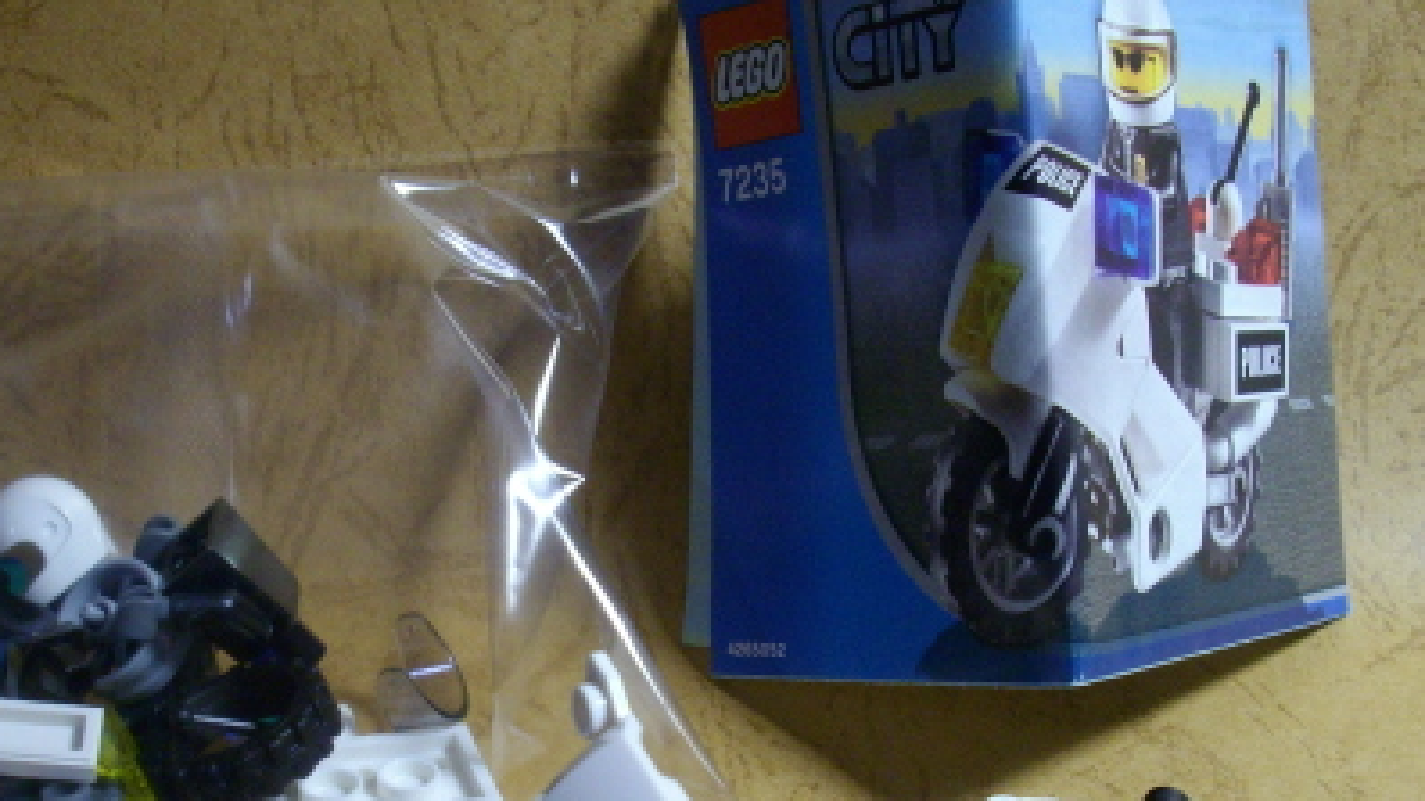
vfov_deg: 18.5
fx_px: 2455
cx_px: 671
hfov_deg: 32.4
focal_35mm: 65
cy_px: 489
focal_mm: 6.2
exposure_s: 1/50
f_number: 2.8
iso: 200
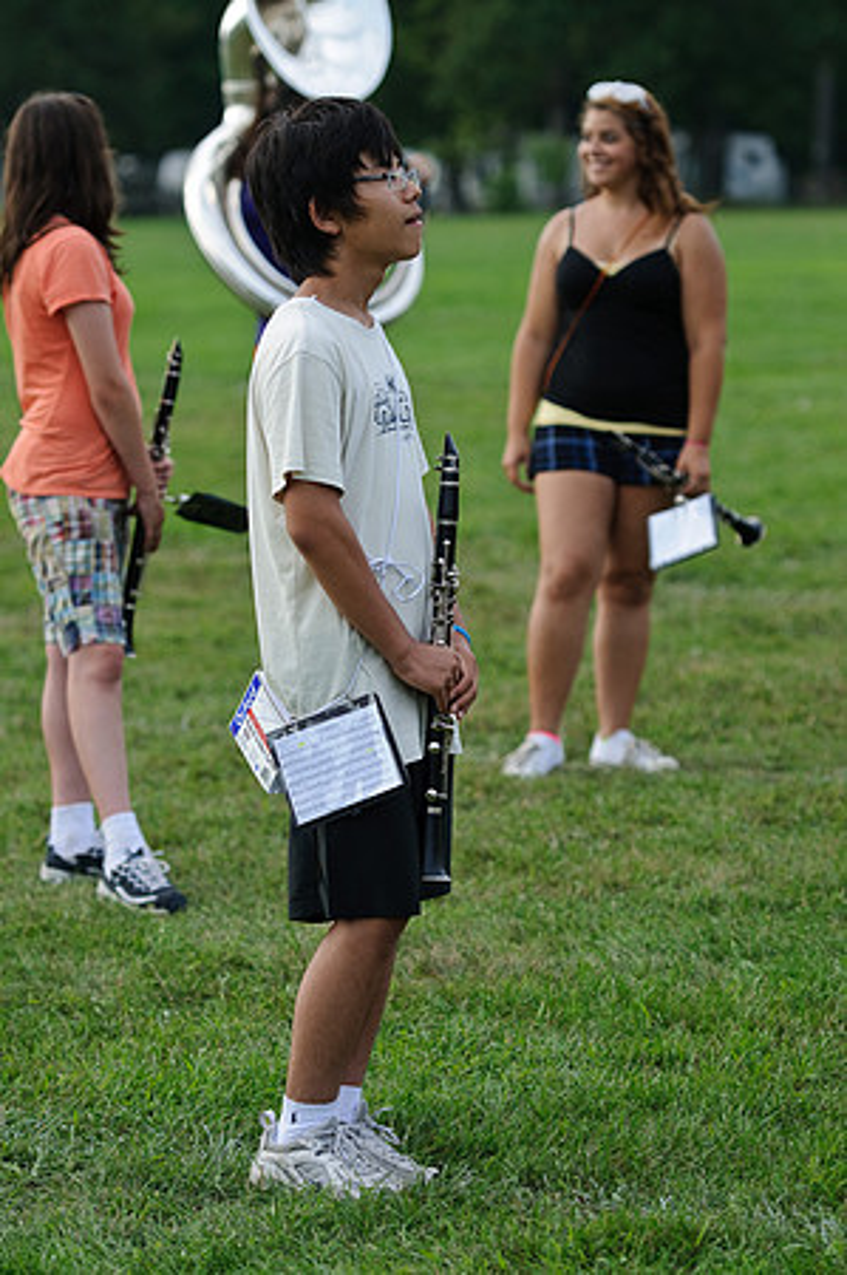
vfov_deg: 13.7
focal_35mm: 150
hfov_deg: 9.1
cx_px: 424
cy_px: 638
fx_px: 5306
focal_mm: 100
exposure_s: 1/750
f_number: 2.8
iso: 200
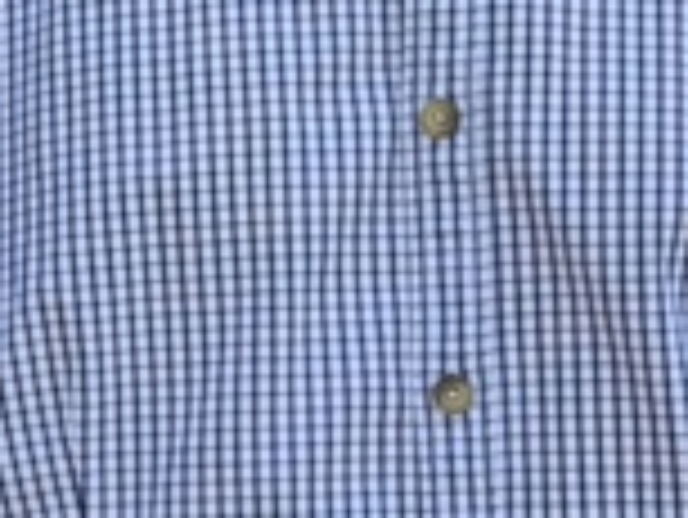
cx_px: -1048
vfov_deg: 4.8
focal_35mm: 307
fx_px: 6106
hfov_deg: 6.1
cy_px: 86
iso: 50
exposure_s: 1/416
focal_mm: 6.57
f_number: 1.6
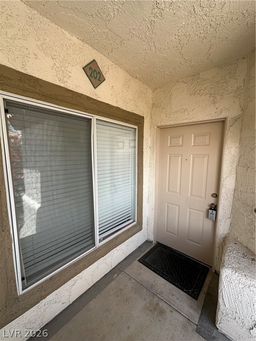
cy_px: 170
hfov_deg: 85.7
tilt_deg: -6.2
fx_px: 138
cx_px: 128
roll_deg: -1.2
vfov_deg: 102.1
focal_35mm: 14
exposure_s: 1/200
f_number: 2.2
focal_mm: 2.22
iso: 40
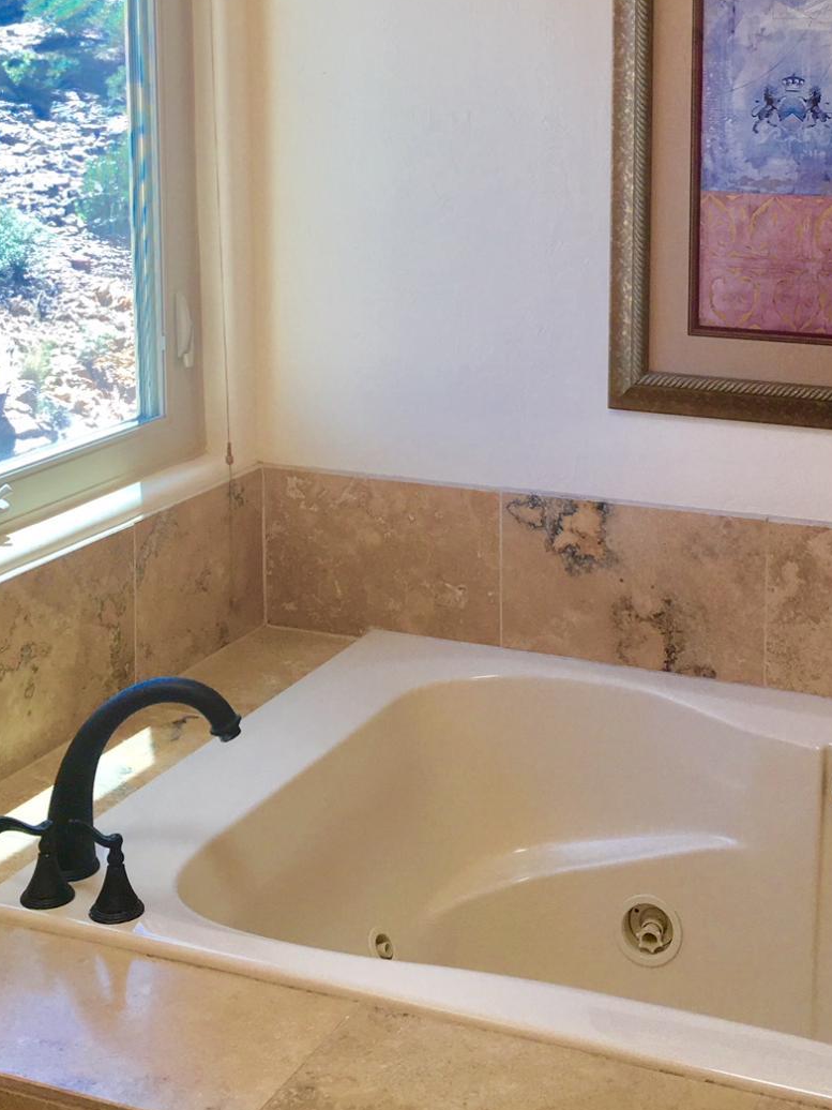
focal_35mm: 56
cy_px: 251
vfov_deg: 33.5
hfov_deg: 26.0
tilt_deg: -6.1
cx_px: 535
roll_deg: +0.1
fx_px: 1795
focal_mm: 4.15
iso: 32
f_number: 2.2
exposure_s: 1/120
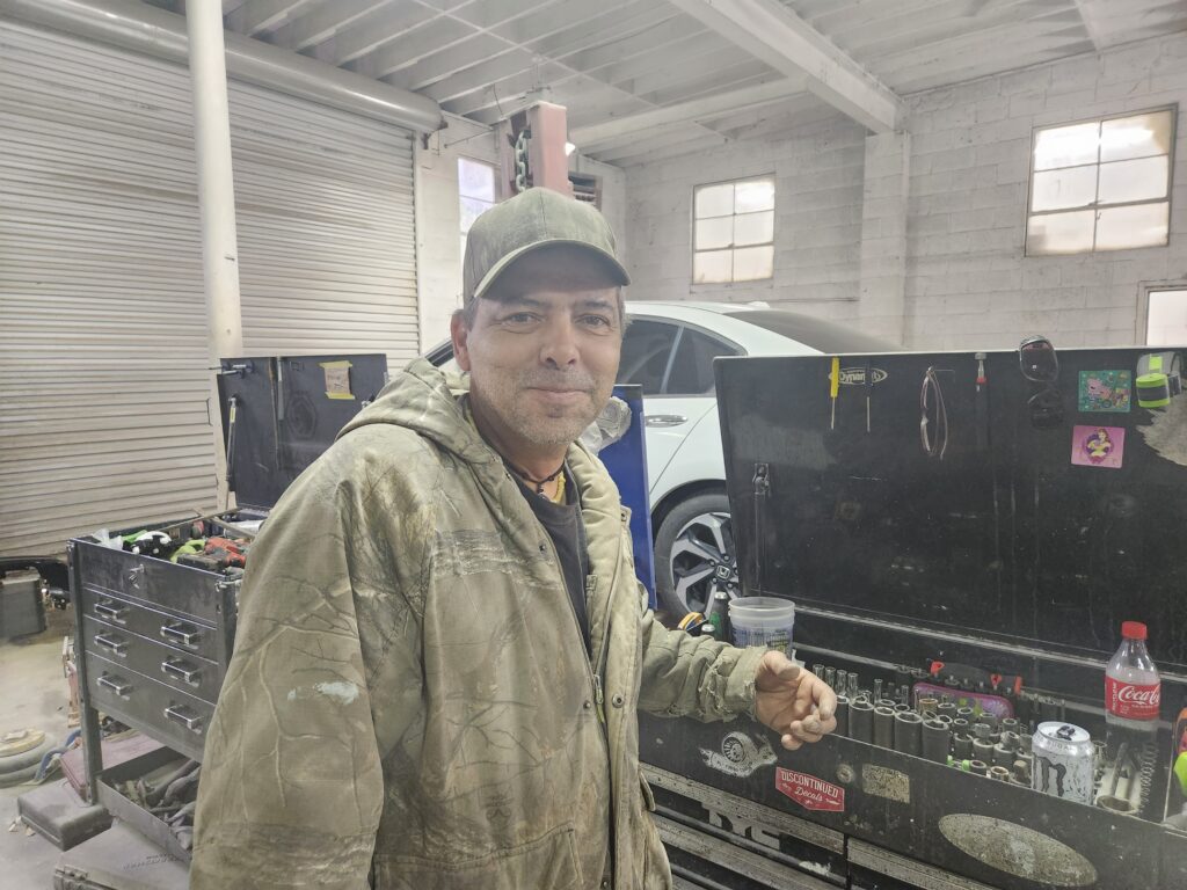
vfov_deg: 58.9
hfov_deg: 73.9
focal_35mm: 23
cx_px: 594
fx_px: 789
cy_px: 445
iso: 1000
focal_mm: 5.4
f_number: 1.8
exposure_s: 1/120
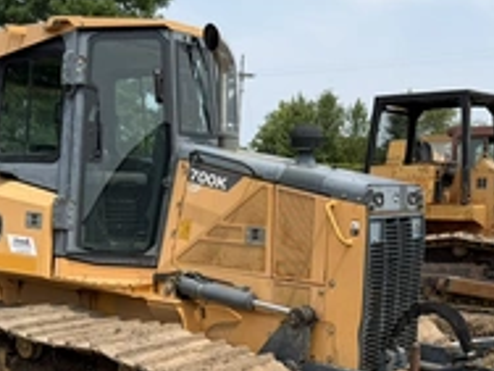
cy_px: 326
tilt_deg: -11.1
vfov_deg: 27.6
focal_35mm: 51
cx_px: 263
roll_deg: -0.4
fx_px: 728
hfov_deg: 37.5
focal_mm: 6.76
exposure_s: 1/3279
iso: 80
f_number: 1.78
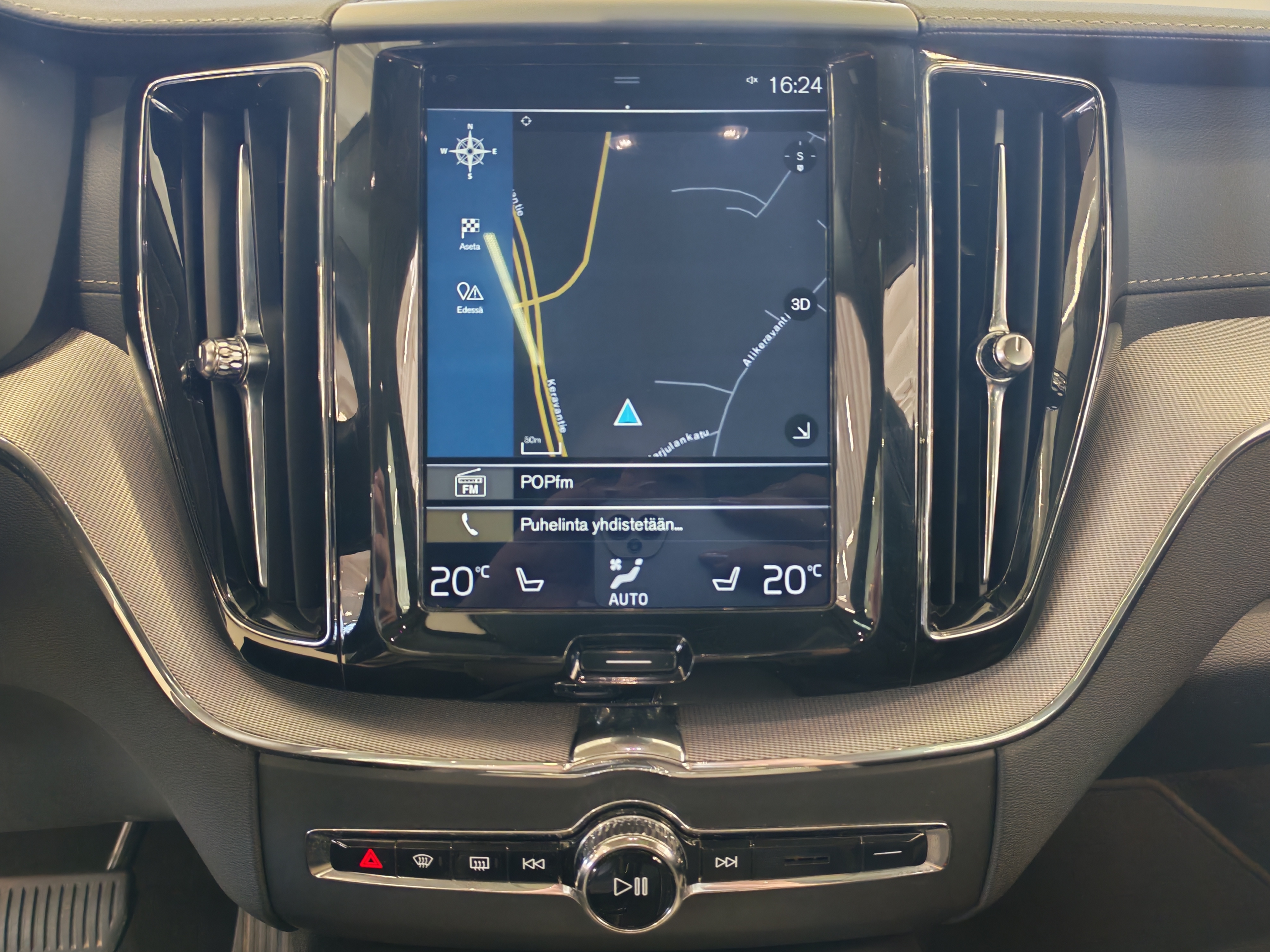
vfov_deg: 46.8
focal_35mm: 30
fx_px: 1101
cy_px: 476
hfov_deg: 60.0
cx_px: 635
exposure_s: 1/50
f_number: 1.9
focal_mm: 6.12
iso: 1250
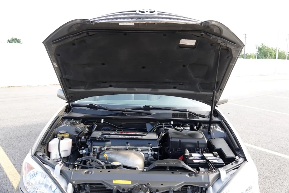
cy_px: 96
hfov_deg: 63.7
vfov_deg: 45.0
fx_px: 233
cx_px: 144
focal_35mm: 29
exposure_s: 1/80
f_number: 2.8
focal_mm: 10.8
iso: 100
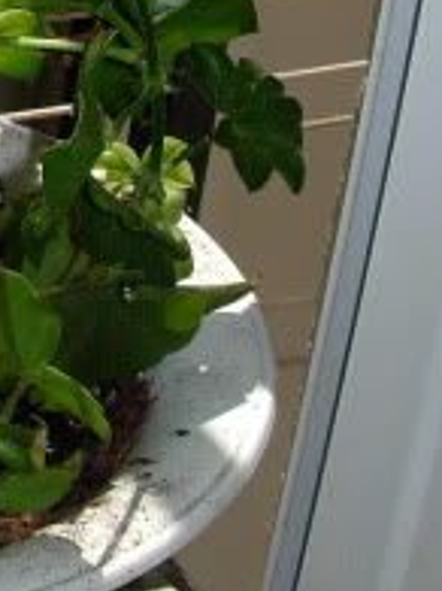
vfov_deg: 15.2
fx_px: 2130
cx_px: -245
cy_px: -133
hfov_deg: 11.3
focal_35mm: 125
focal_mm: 6.3
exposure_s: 1/1149
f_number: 4.9
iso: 79
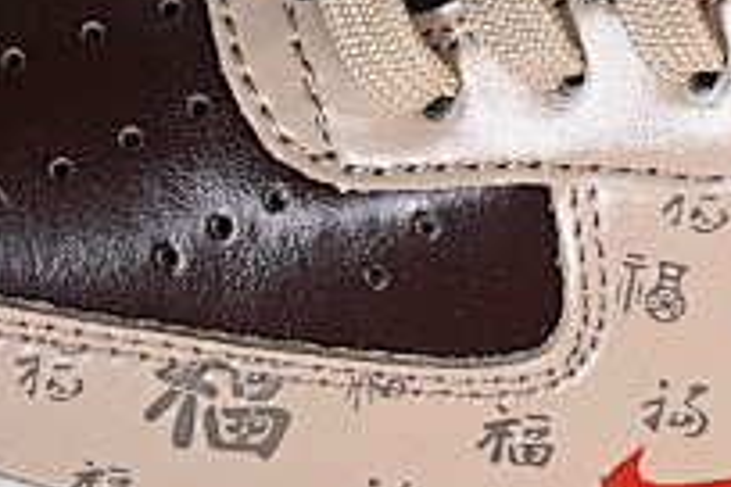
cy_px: -369
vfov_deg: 3.4
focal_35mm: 397
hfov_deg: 5.1
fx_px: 8061
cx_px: 1100
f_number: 7.1
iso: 160
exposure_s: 1/60
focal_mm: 50
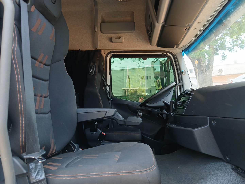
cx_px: 122
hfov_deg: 67.3
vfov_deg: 53.1
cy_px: 92
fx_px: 184
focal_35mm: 26
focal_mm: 3.98
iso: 48
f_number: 1.8
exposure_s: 1/50
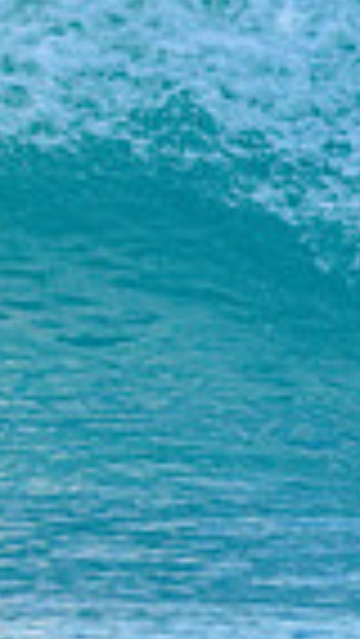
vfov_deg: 1.0
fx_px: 36205
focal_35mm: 2136
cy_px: -146
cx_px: -716
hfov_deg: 0.6
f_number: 5.6
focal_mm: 500
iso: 640
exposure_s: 1/2000
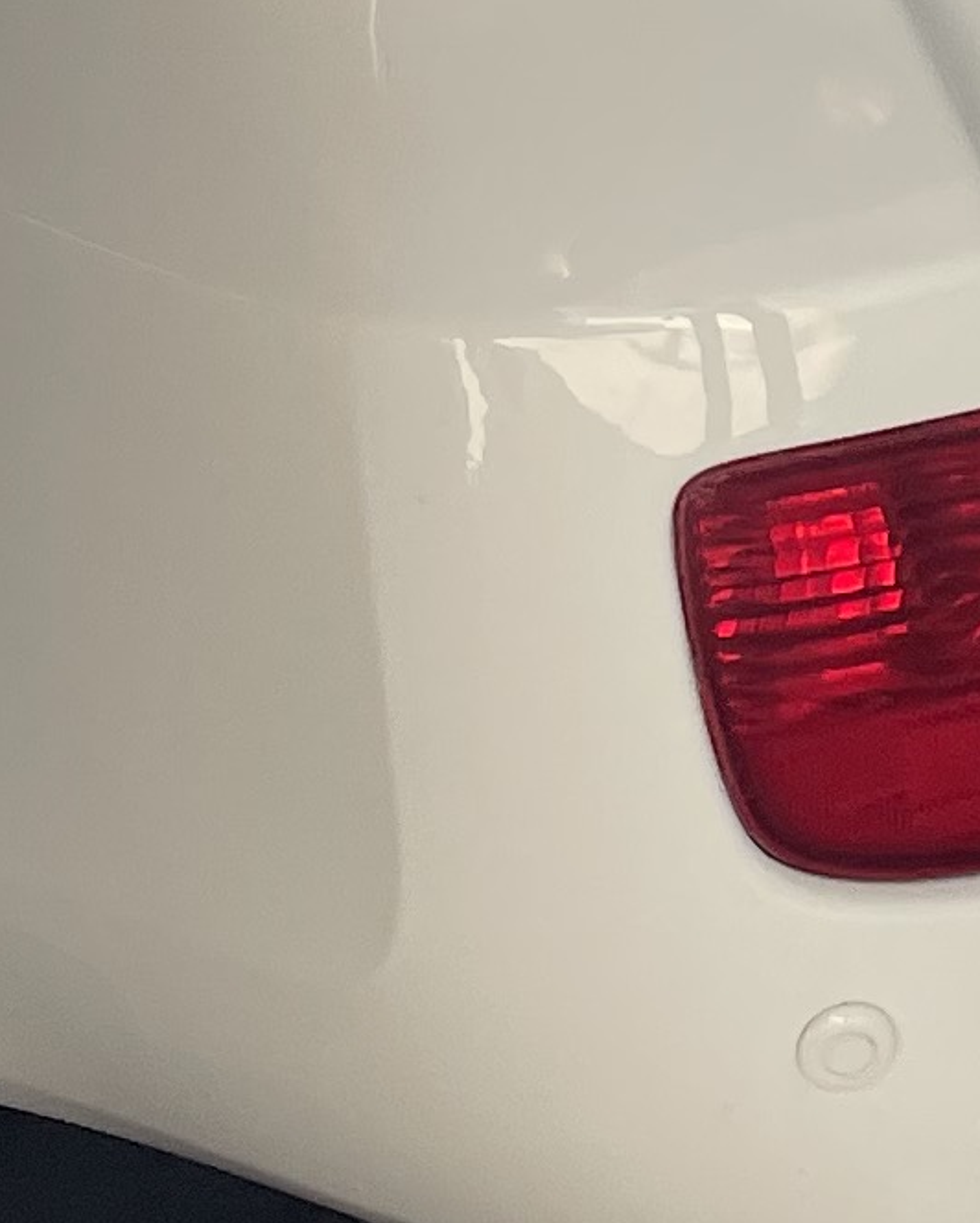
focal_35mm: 154
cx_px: 759
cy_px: -1057
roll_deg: +4.2
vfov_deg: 11.5
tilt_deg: -7.7
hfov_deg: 10.0
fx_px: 5578
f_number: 1.6
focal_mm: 4.2
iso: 32
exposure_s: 1/553
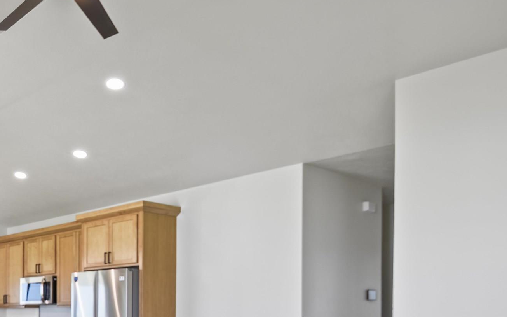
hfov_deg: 44.3
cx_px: -21
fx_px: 497
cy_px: 319
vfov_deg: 32.4
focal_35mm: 36
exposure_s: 1/13
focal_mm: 10
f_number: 4
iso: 100
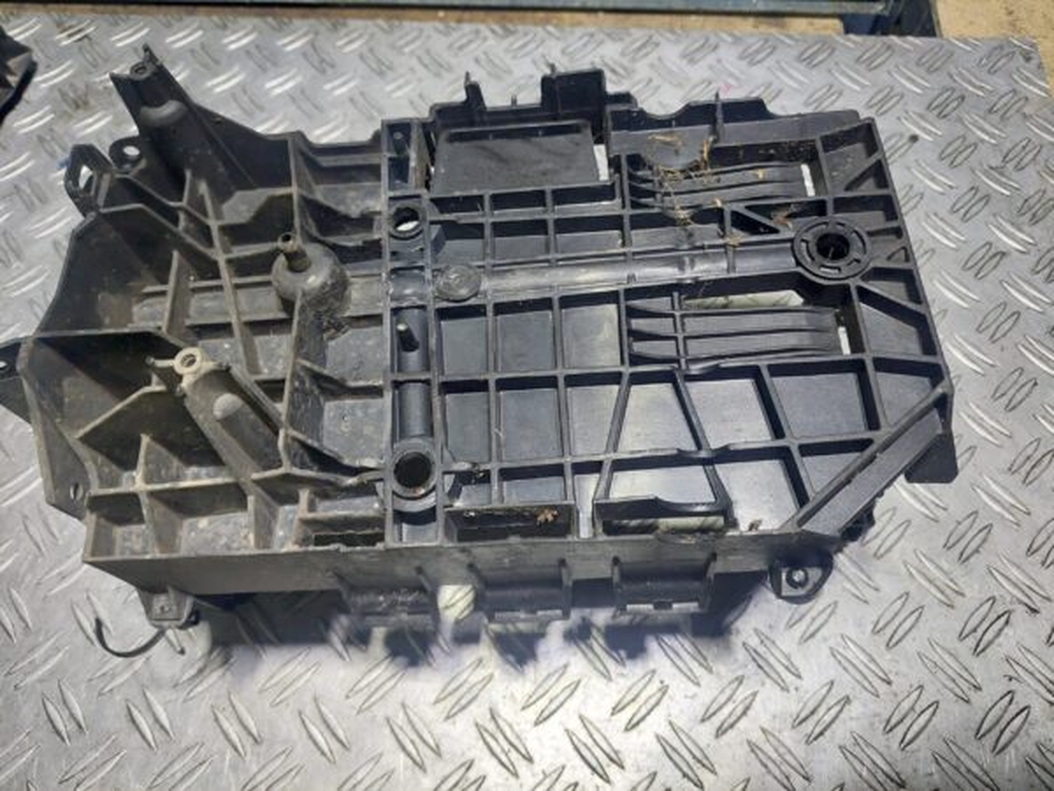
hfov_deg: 69.4
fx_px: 761
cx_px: 527
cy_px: 396
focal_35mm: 25
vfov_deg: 54.9
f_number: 1.8
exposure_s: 1/50
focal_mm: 5.23
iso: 200
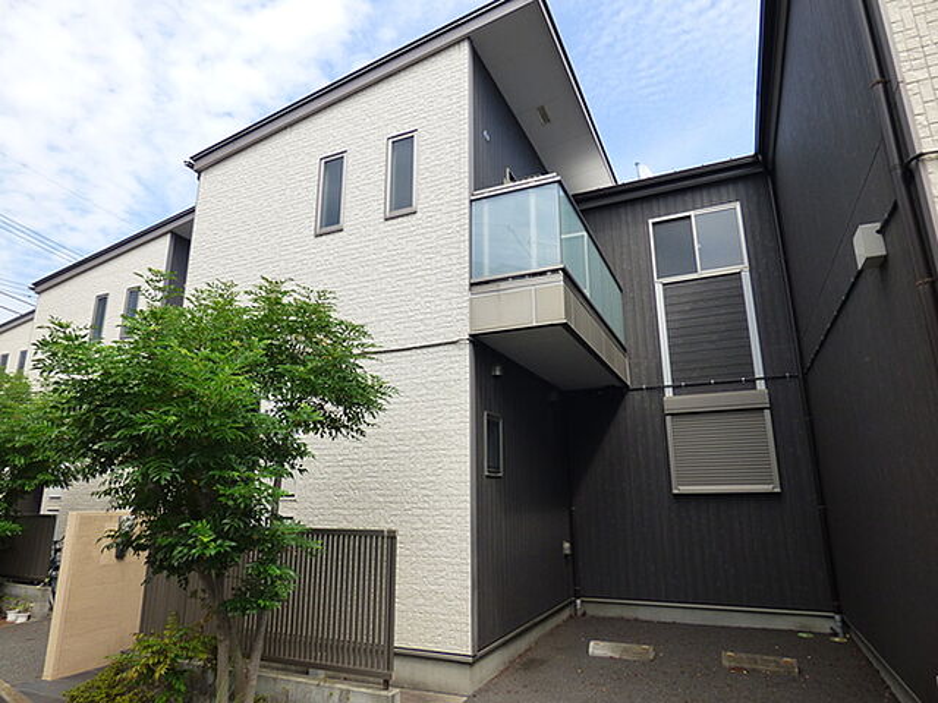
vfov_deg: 66.0
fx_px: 542
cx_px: 469
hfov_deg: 81.7
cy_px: 352
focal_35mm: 20
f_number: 2.8
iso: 160
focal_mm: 3.58
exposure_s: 1/1000
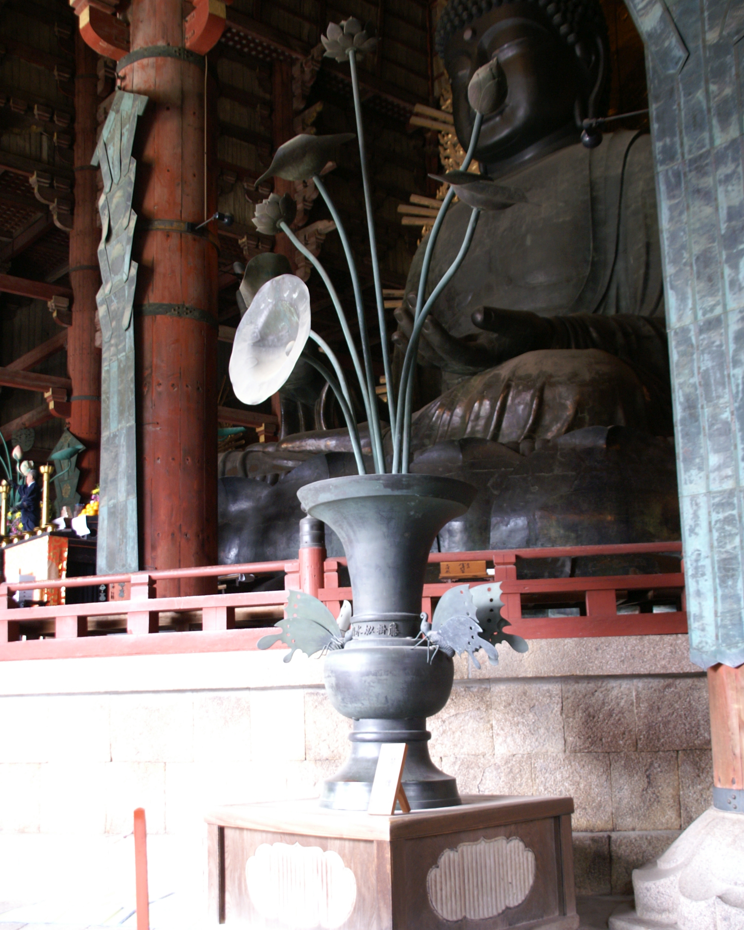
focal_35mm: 38
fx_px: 1046
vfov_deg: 47.7
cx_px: 370
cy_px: 541
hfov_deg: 39.2
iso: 400
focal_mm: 22
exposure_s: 1/25
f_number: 4
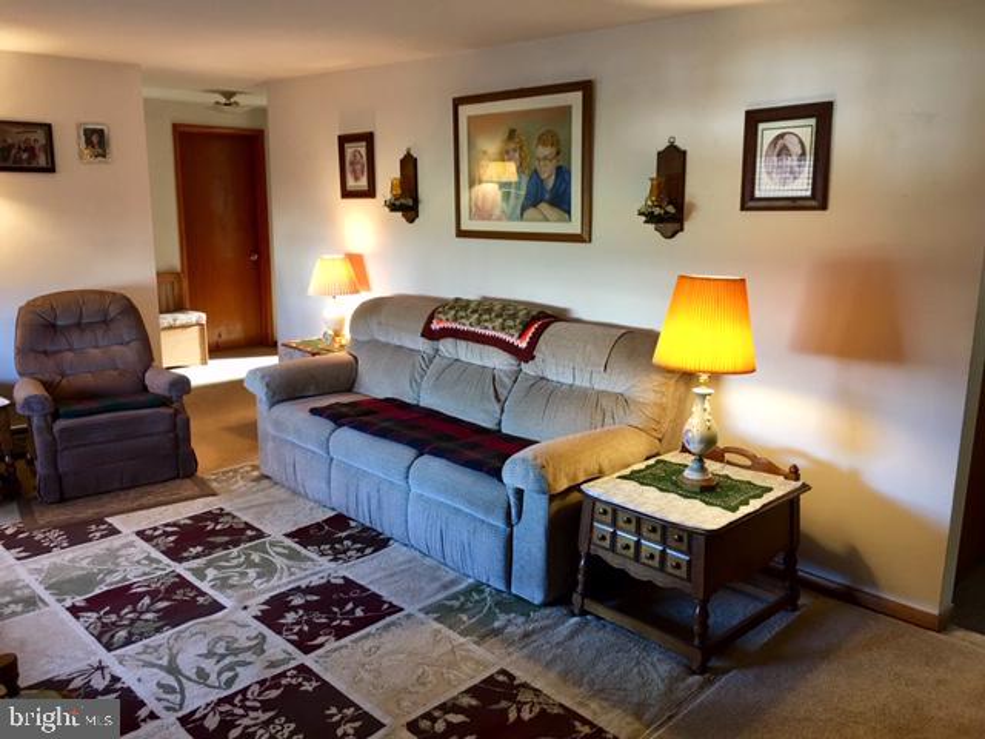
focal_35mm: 29
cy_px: 370
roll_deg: -0.9
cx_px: 492
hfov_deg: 61.7
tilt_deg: -11.0
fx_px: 825
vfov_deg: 48.2
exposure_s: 1/15
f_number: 2.2
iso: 50
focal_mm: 4.15
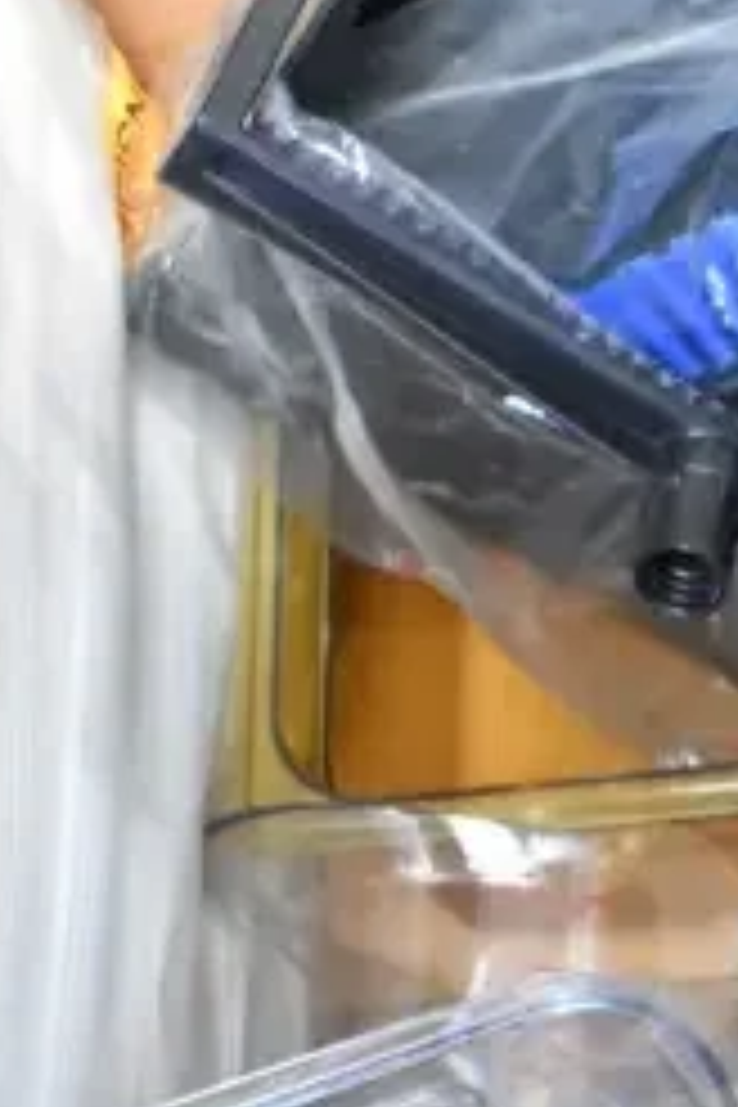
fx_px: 4120
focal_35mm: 134
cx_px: 873
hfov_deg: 10.1
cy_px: 1168
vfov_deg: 15.0
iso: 6400
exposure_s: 1/160
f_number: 6.3
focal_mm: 24
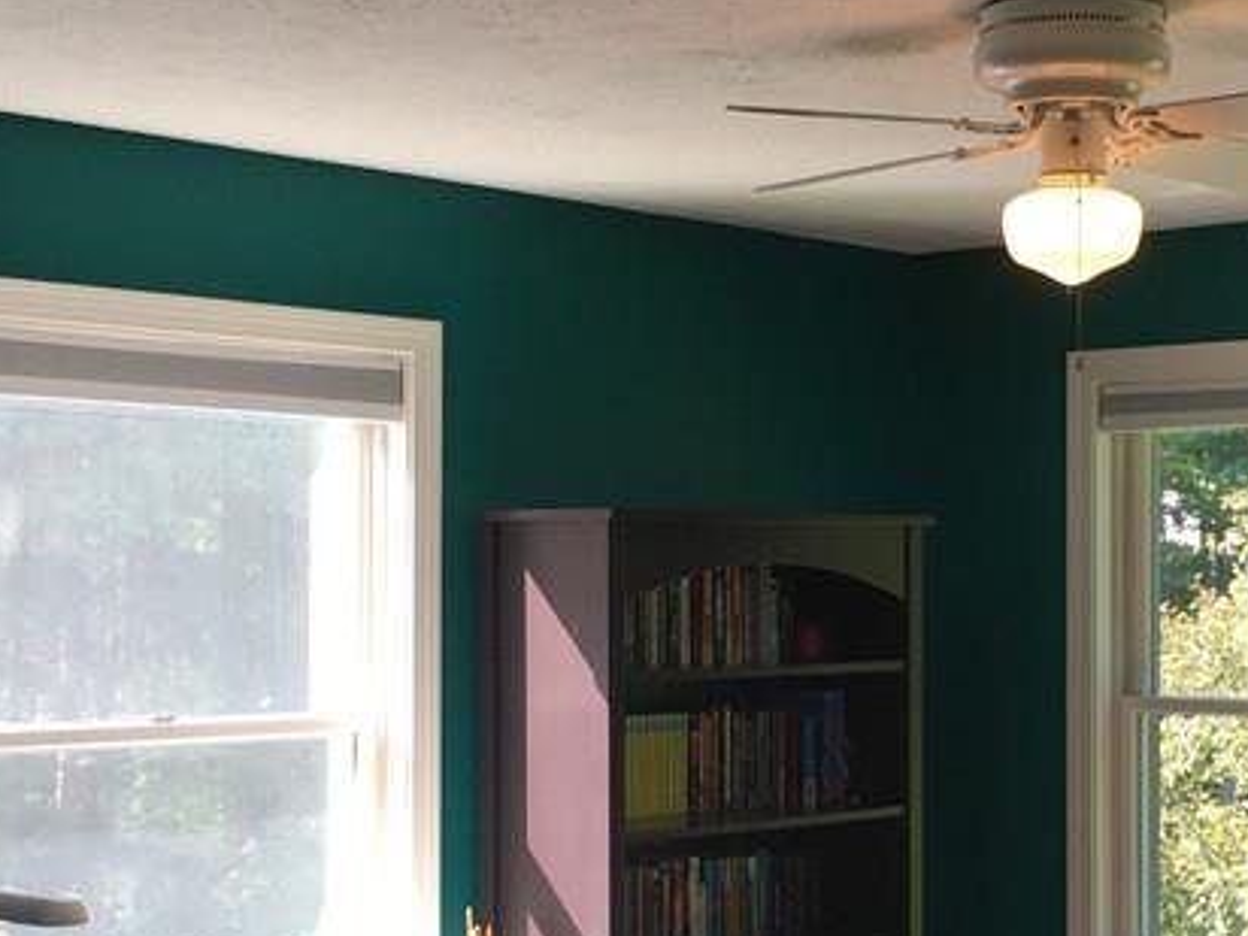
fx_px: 2596
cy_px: 663
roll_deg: -0.3
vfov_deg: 20.3
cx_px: 897
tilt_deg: -0.9
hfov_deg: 26.8
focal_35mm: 72
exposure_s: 1/60
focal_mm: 4.15
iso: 32
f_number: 2.2
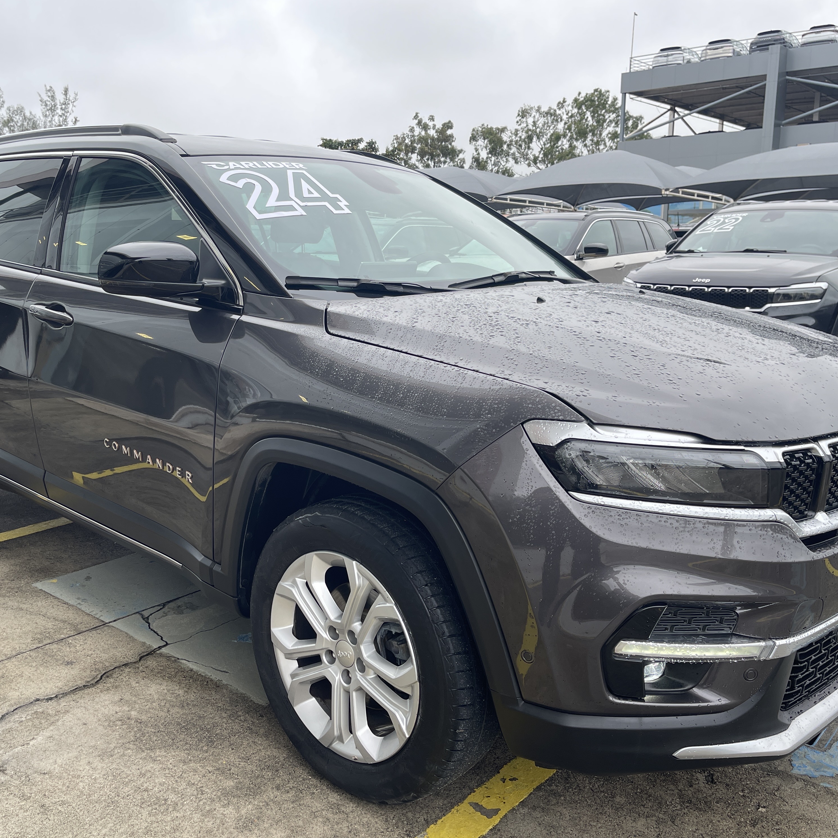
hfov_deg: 54.0
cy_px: 414
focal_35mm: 30
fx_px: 822
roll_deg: +0.1
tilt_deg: -11.6
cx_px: 392
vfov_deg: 54.0
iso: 32
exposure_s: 1/478
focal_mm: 5.1
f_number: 1.6
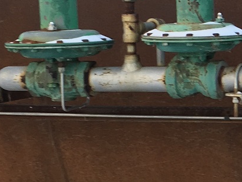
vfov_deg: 10.4
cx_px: 373
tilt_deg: -11.2
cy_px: 122
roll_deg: +1.7
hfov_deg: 13.0
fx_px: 1000
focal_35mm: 143
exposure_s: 1/60
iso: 25
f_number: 2.2
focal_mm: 4.15
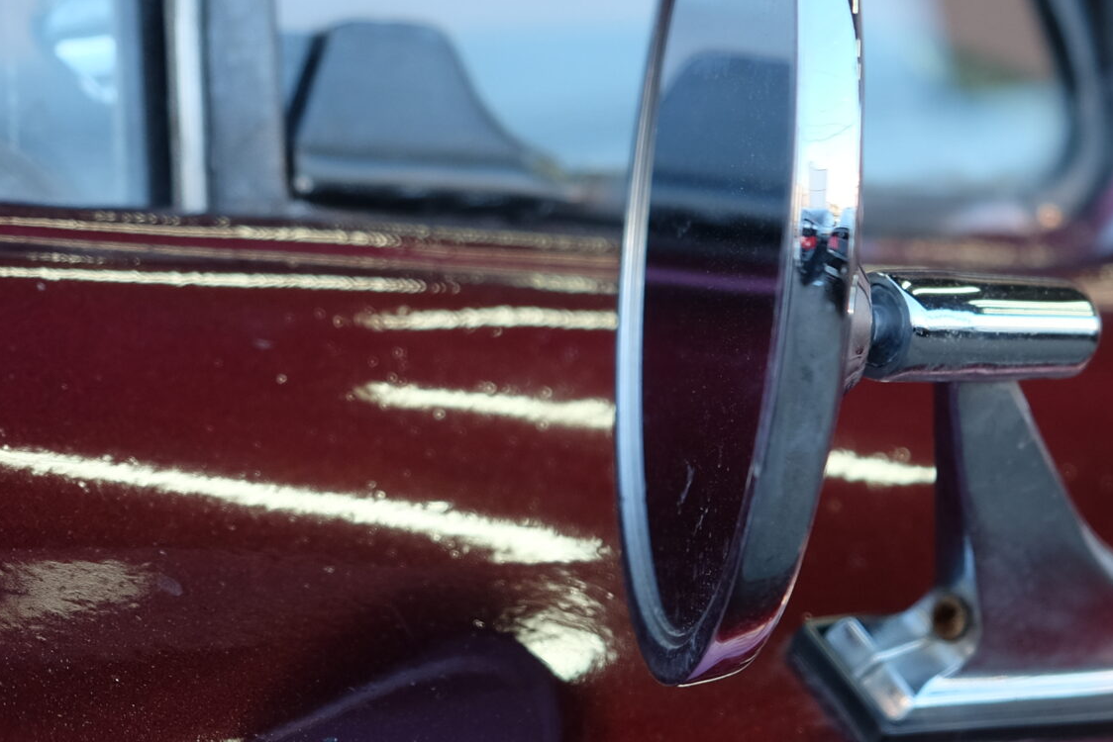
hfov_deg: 18.8
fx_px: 3309
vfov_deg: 12.8
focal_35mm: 107
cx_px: 945
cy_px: 344
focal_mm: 31.5
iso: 400
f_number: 3.6
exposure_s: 1/110
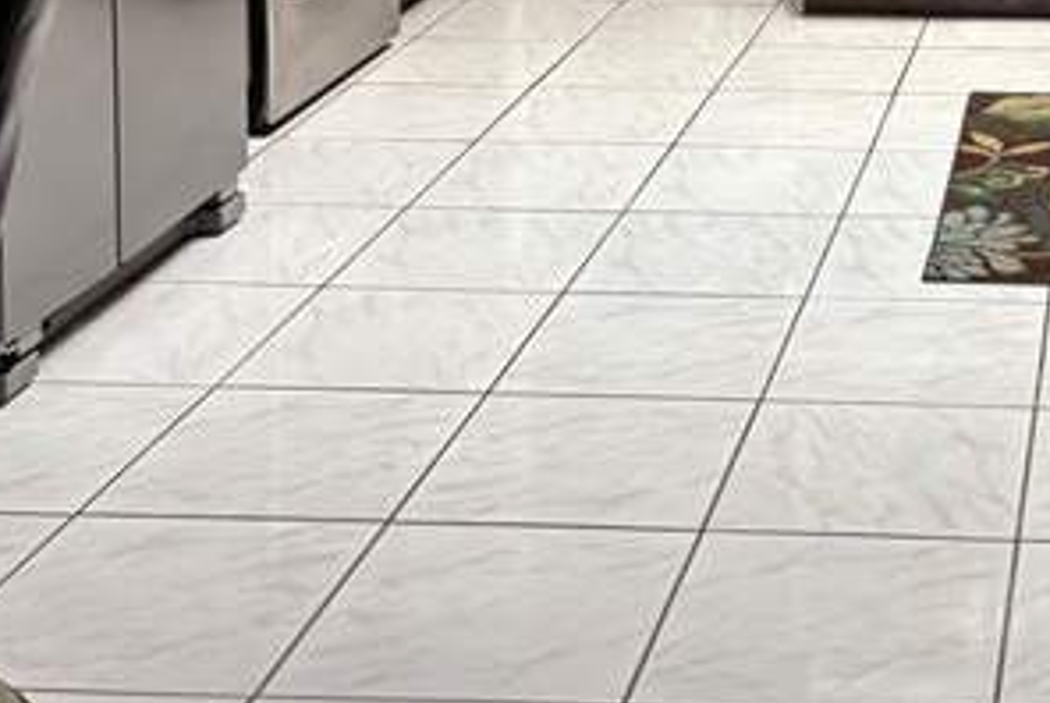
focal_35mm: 73
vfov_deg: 17.4
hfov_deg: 26.0
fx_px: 2131
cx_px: 1089
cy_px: -259
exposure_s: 1/60
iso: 160
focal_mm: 5.96
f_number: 1.6
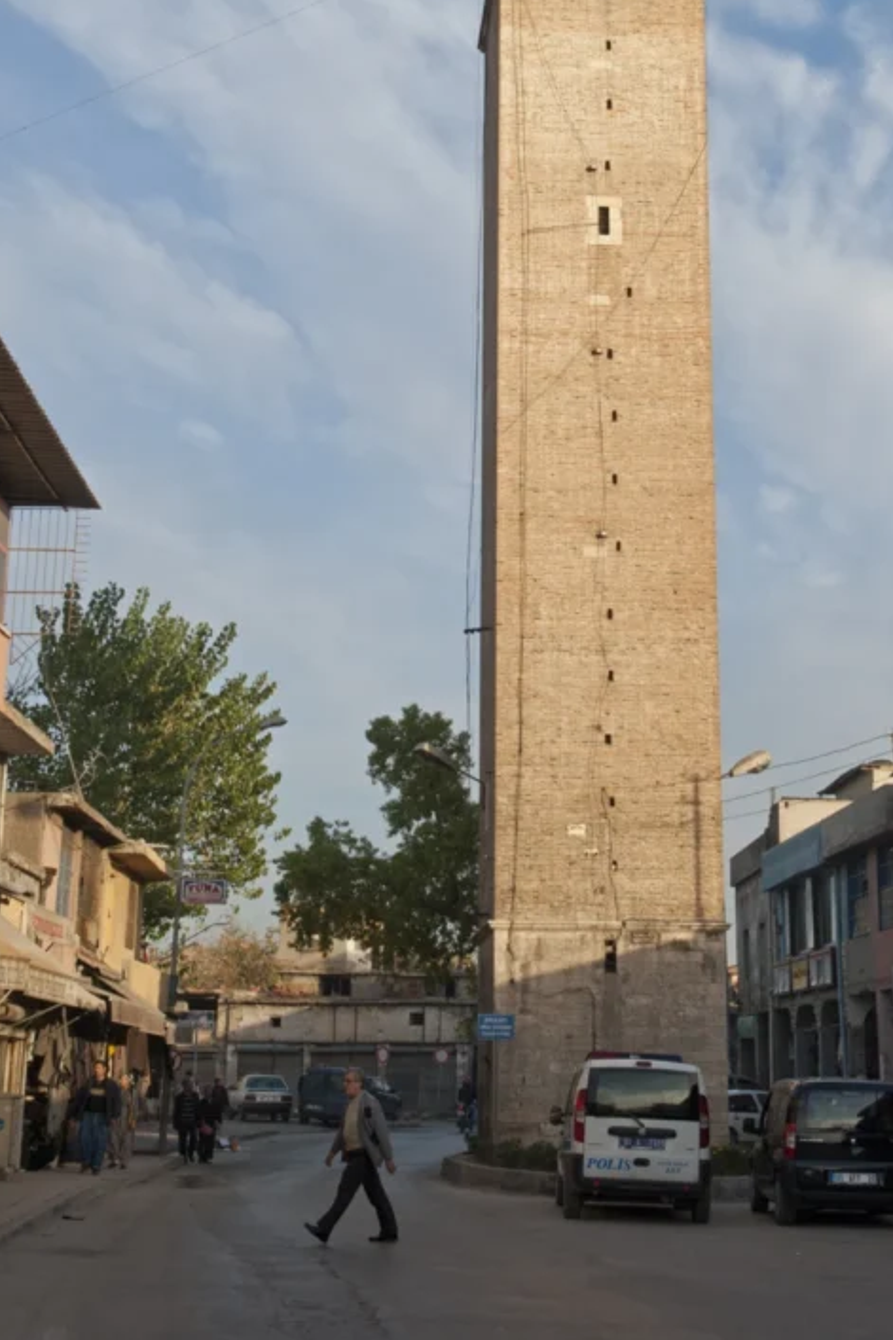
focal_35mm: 55
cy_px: 468
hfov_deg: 24.6
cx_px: 510
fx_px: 2047
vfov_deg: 36.0
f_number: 8
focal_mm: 38
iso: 640
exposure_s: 1/1250
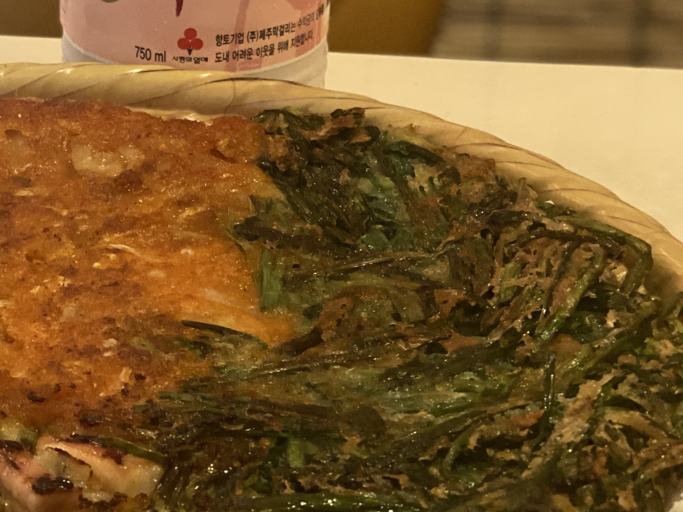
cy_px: 210
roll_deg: -1.7
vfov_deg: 13.1
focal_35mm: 113
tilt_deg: -24.7
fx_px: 2230
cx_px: 63
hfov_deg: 17.2
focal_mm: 6
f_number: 2
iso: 400
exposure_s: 1/17
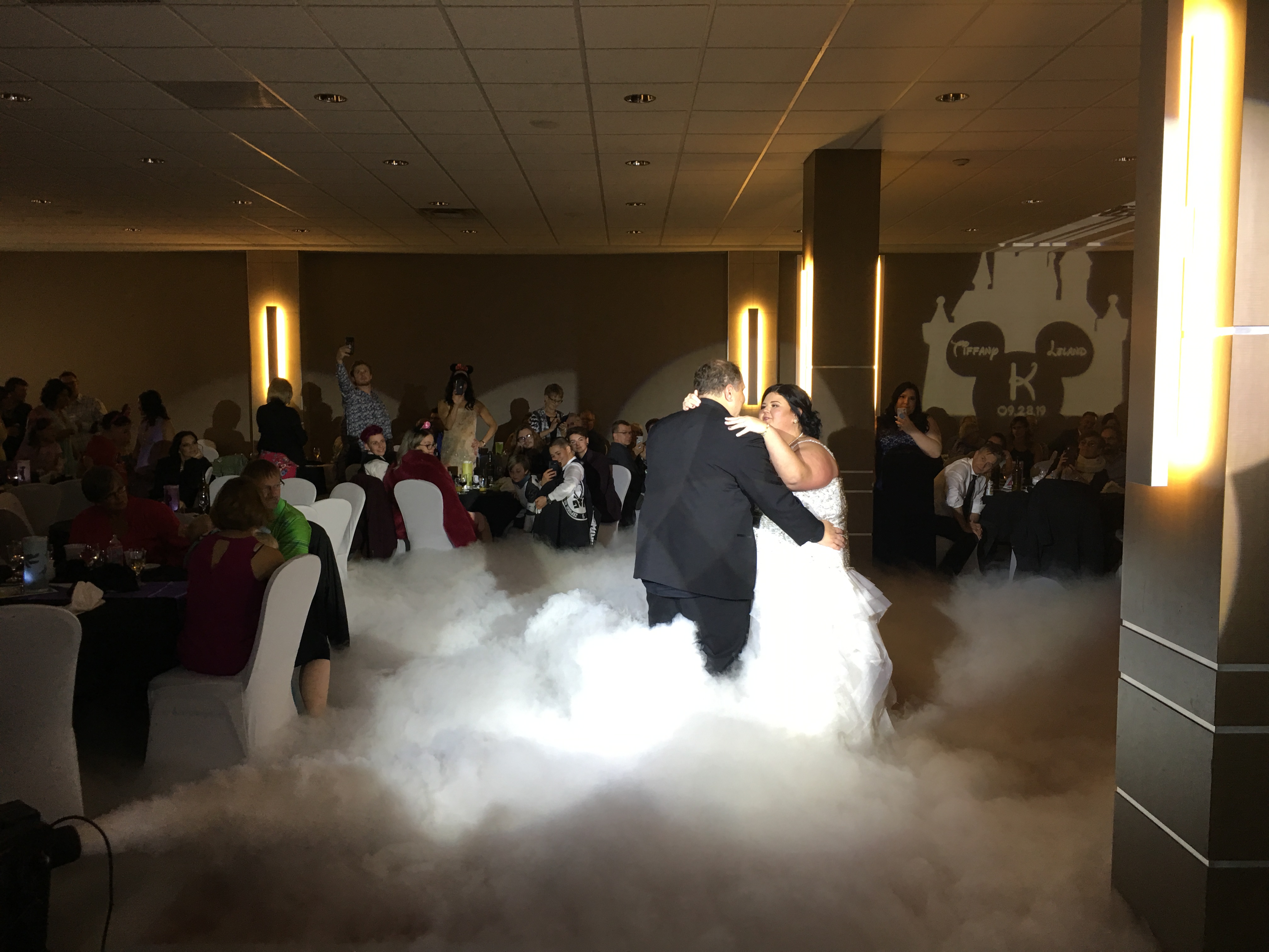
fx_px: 1063
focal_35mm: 29
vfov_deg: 48.2
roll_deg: -0.9
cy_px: 476
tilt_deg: -4.0
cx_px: 634
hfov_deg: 61.7
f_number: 2.2
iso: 32
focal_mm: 4.15
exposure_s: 1/15
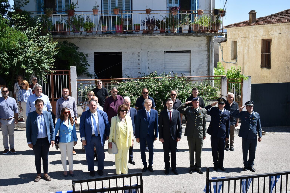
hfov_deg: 43.6
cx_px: 145
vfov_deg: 29.9
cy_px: 96
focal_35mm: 45
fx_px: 362
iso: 100
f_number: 4.5
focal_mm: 30
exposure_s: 1/500
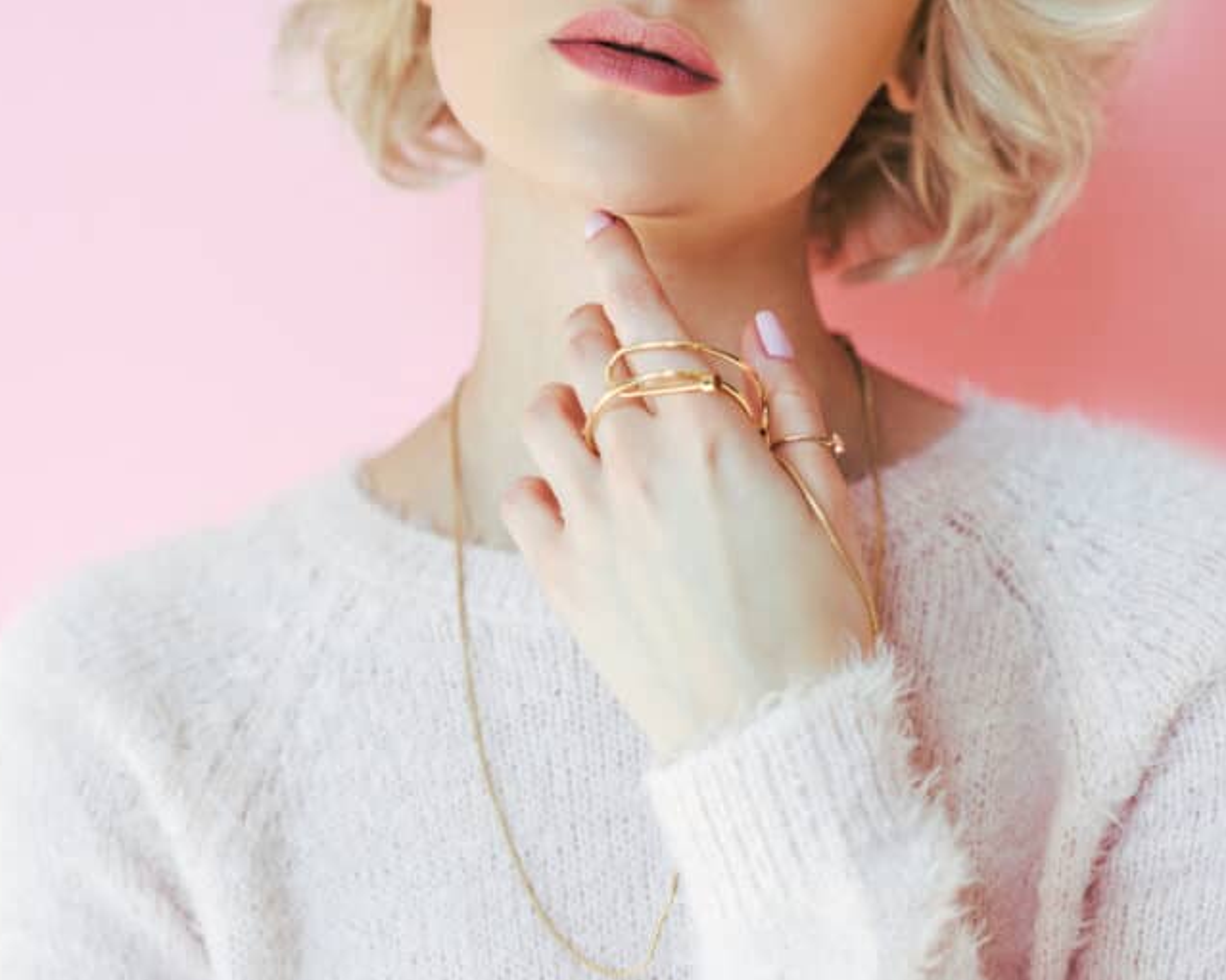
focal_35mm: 96
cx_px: 493
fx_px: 3483
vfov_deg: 16.0
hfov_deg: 19.9
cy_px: 490
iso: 320
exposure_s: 1/200
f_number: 3.2
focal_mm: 85
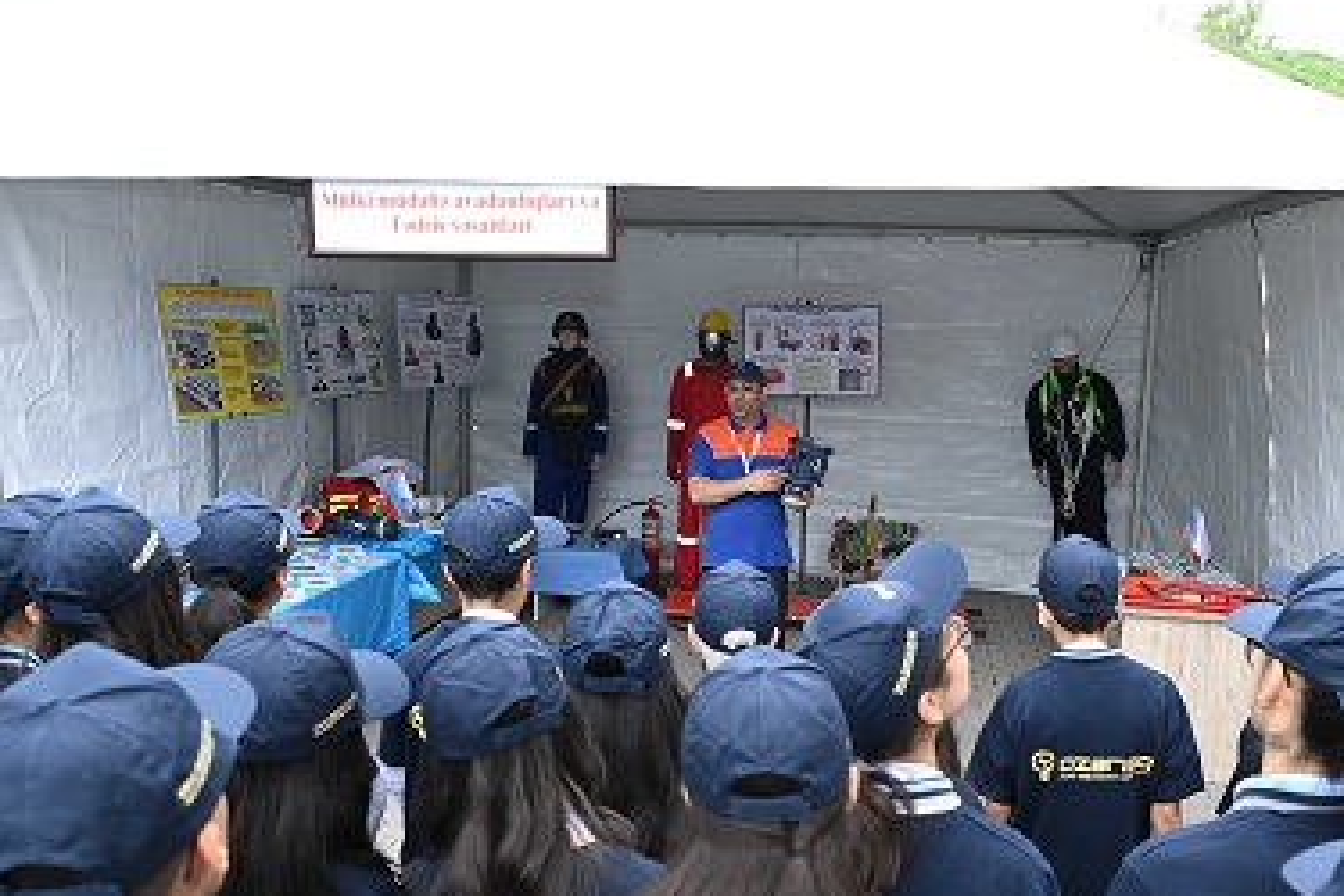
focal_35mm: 32
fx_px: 1195
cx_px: 720
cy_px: 543
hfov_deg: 58.7
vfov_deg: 40.9
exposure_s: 1/250
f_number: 5
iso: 400
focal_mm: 24
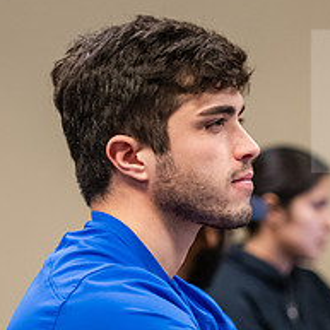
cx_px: 260
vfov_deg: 7.6
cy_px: 237
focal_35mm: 230
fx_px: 2481
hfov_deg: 7.6
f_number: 2.8
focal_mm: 90
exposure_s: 1/200
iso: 2500
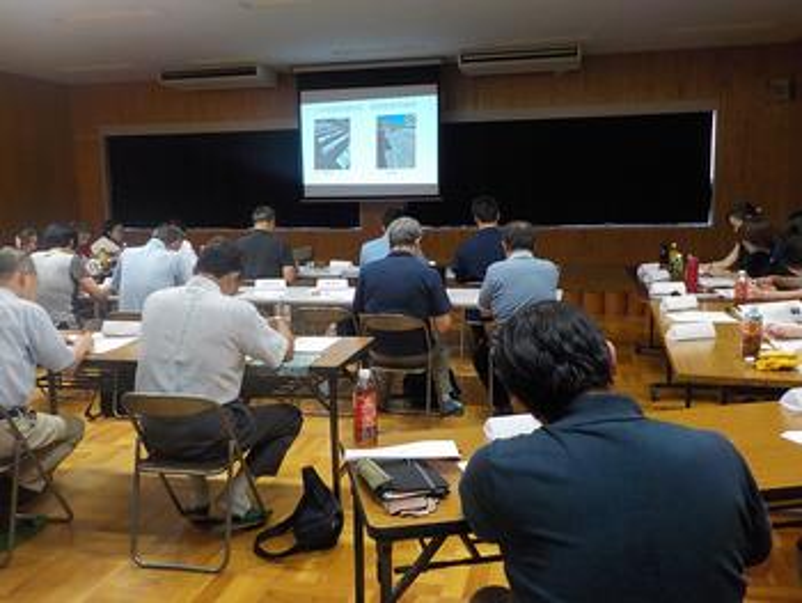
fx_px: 696
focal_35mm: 30
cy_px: 302
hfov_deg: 59.9
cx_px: 401
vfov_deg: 46.8
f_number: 3.3
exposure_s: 1/30
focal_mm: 4.1
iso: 360
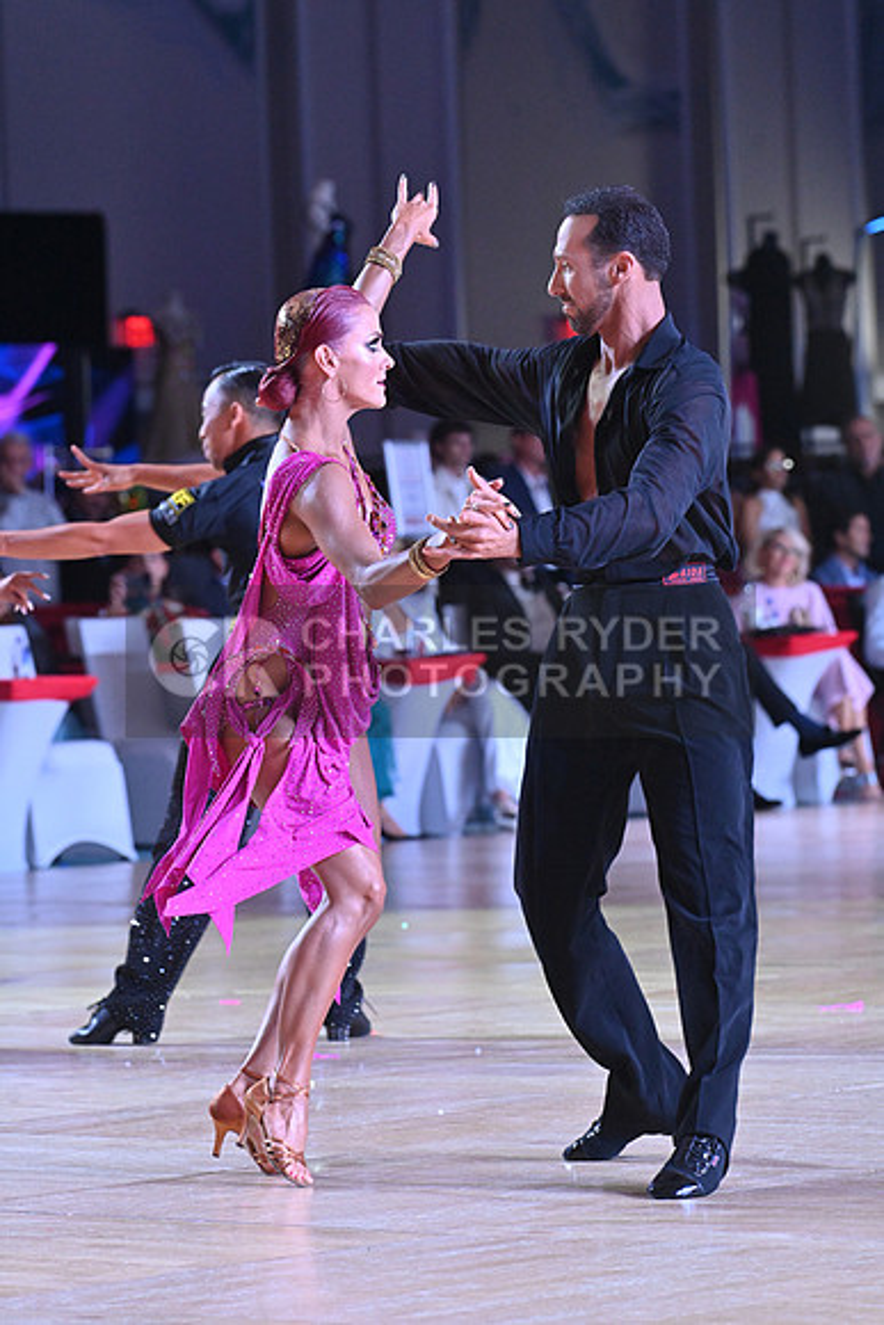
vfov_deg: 11.1
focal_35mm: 185
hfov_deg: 7.4
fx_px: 6810
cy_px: 662
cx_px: 442
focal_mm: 185
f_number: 7.1
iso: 4000
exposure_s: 1/400
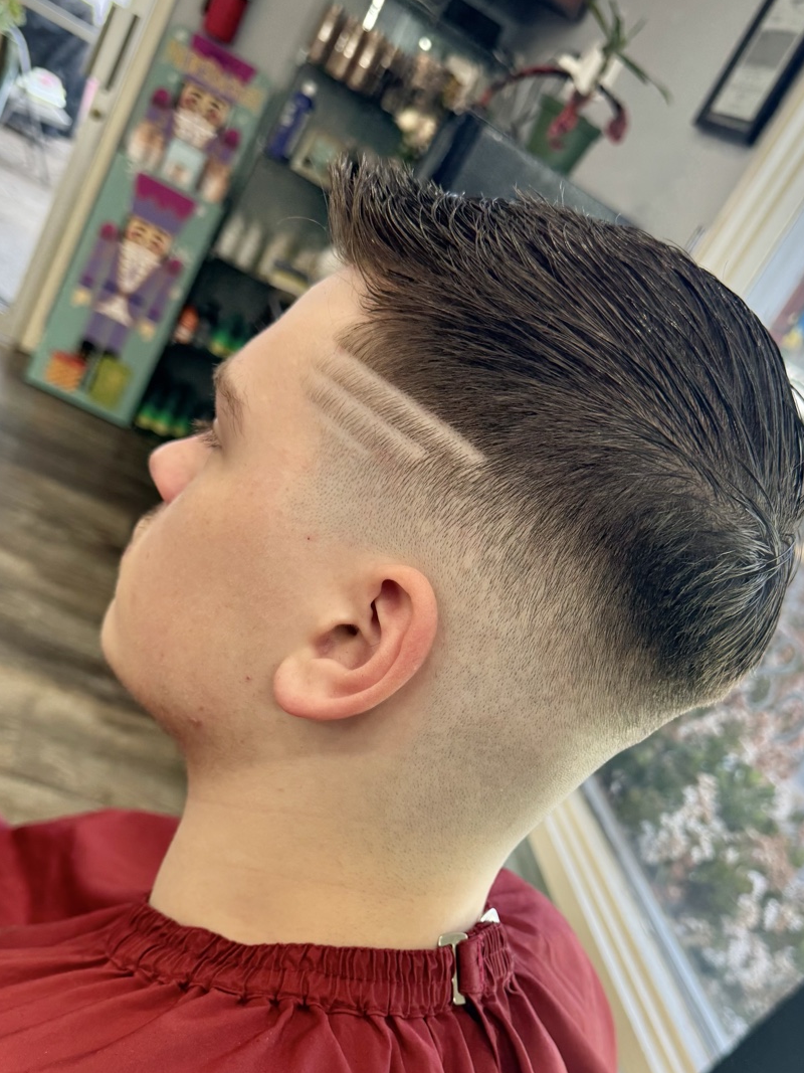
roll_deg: -32.0
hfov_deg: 39.6
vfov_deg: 50.5
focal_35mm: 36
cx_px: 452
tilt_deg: -21.6
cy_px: 712
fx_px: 1115
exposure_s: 1/120
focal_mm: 6.76
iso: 125
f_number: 1.78
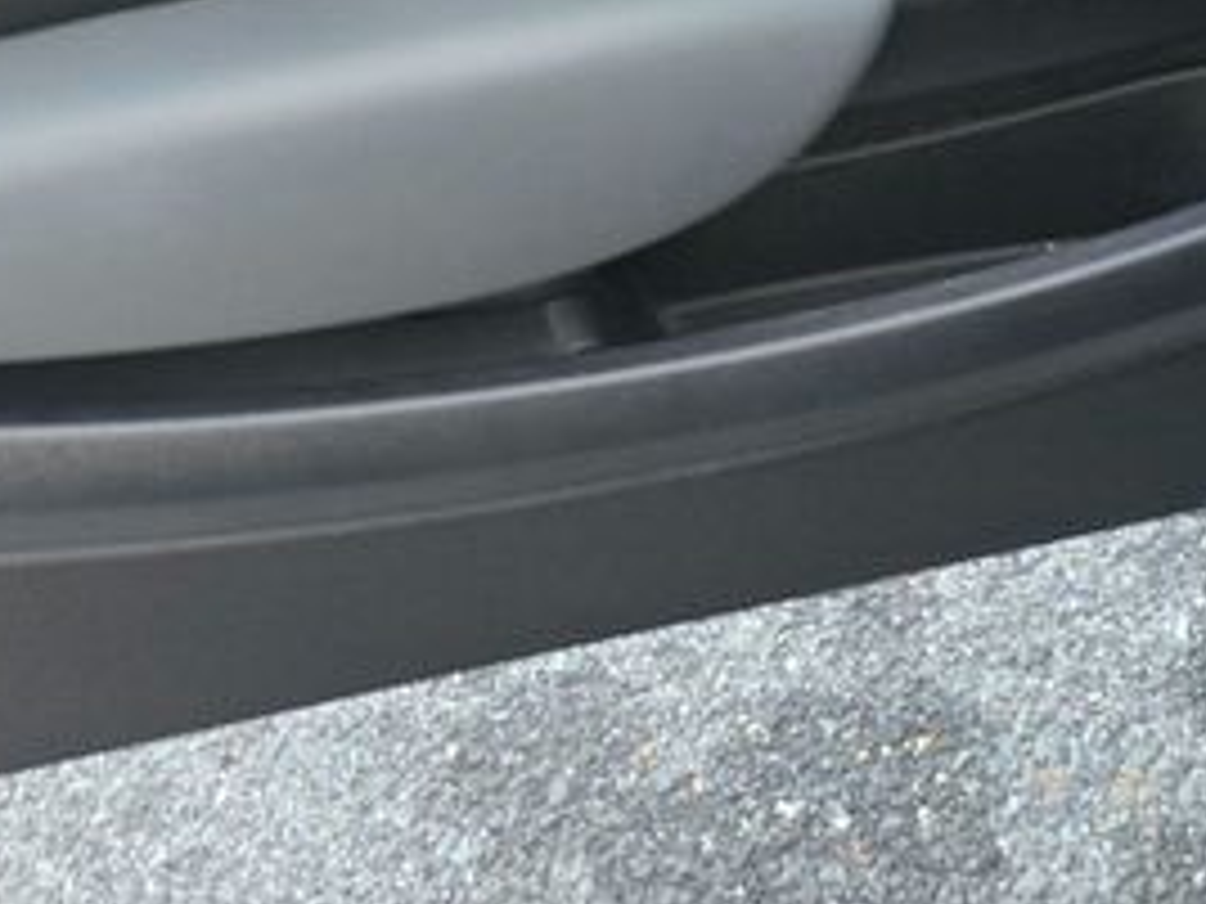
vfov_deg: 25.1
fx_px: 1916
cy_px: -22
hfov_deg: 34.9
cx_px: 513
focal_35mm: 55
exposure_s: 1/120
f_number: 1.7
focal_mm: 6.3
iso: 250
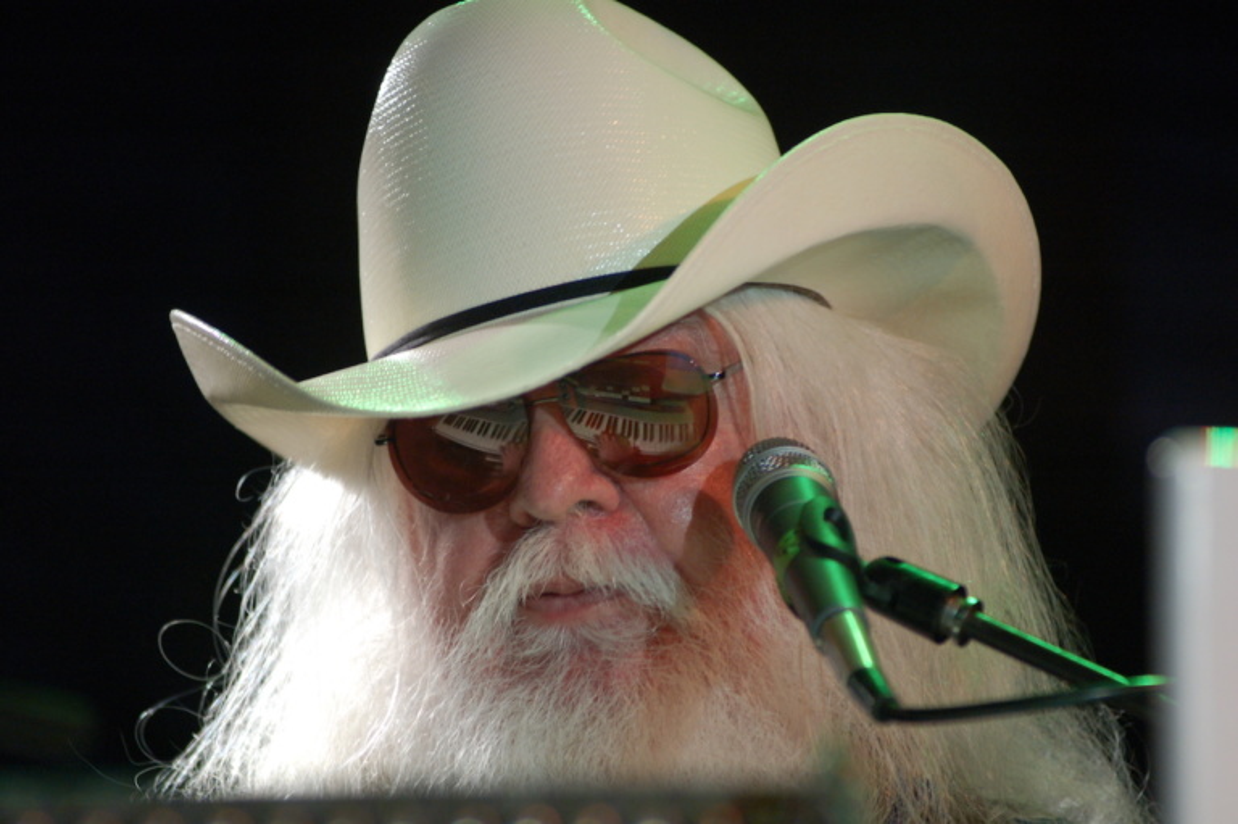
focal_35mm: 300
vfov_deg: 4.6
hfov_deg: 6.9
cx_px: 619
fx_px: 10310
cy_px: 412
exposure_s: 1/50
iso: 800
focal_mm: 200
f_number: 2.8
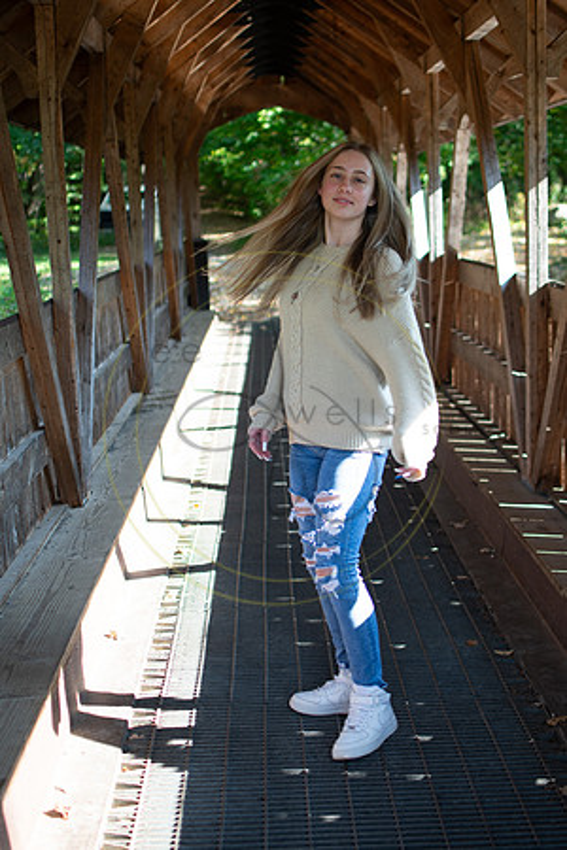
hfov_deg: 26.0
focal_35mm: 52
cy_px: 425
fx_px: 1228
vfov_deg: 38.2
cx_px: 284
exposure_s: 1/200
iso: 100
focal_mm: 35
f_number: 2.5
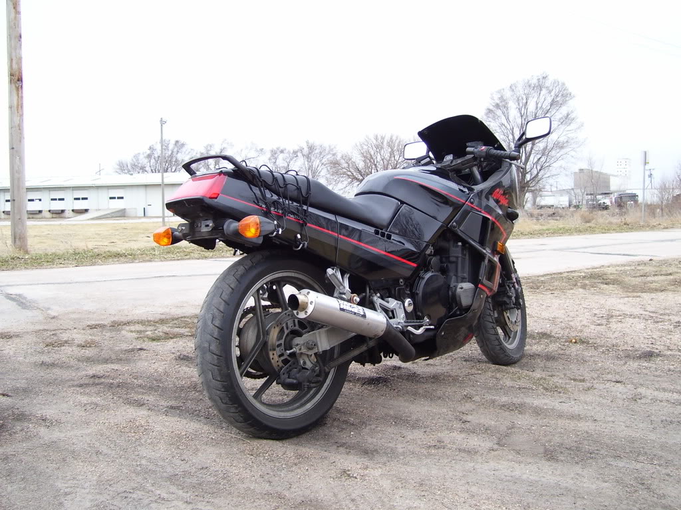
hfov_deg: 51.4
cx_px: 340
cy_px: 255
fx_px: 708
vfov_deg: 39.7
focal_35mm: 36
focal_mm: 6
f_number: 2.7
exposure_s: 1/250
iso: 80
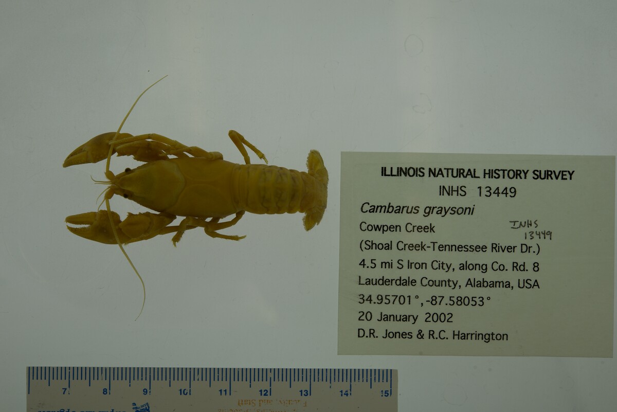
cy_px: 206
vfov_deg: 22.6
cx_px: 308
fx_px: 1029
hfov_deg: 33.4
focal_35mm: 60
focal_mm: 60
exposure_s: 1/160
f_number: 10
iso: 100
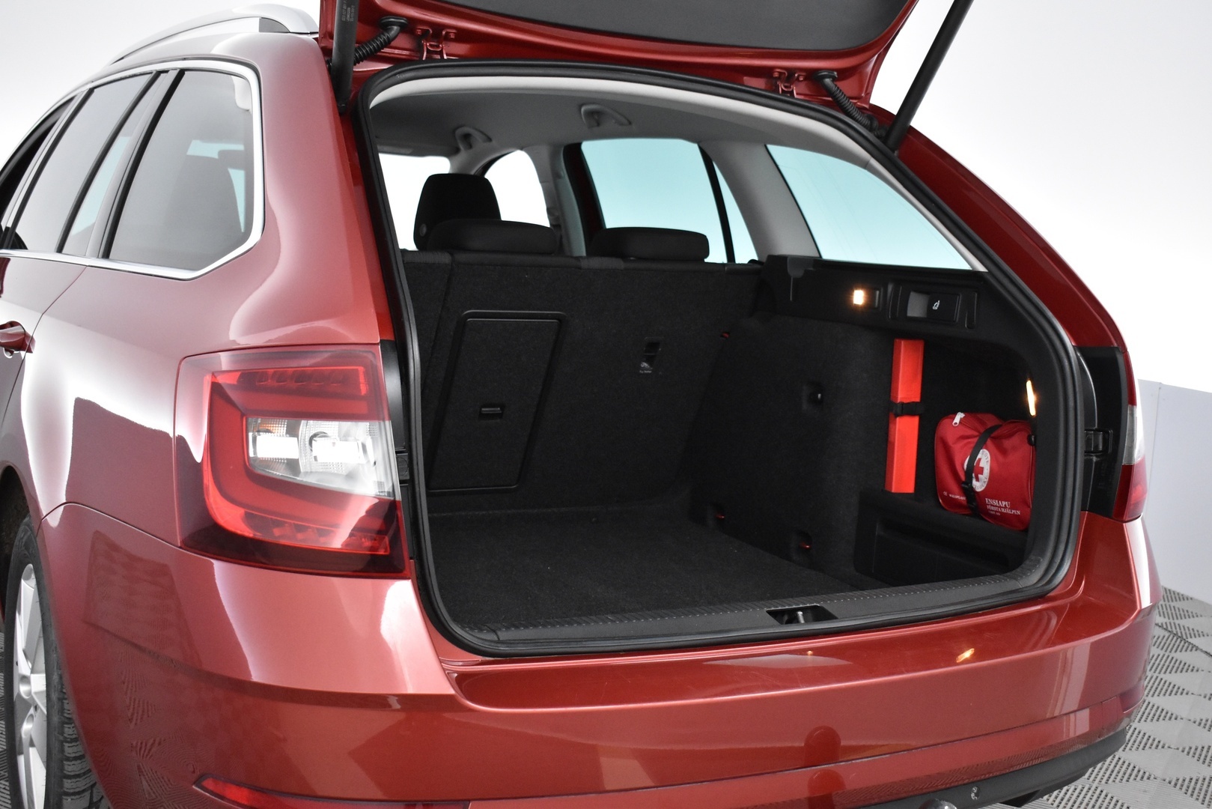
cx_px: 606
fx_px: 1414
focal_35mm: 42
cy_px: 404
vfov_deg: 31.9
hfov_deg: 46.4
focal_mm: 28
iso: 3200
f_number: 4.5
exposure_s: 1/80
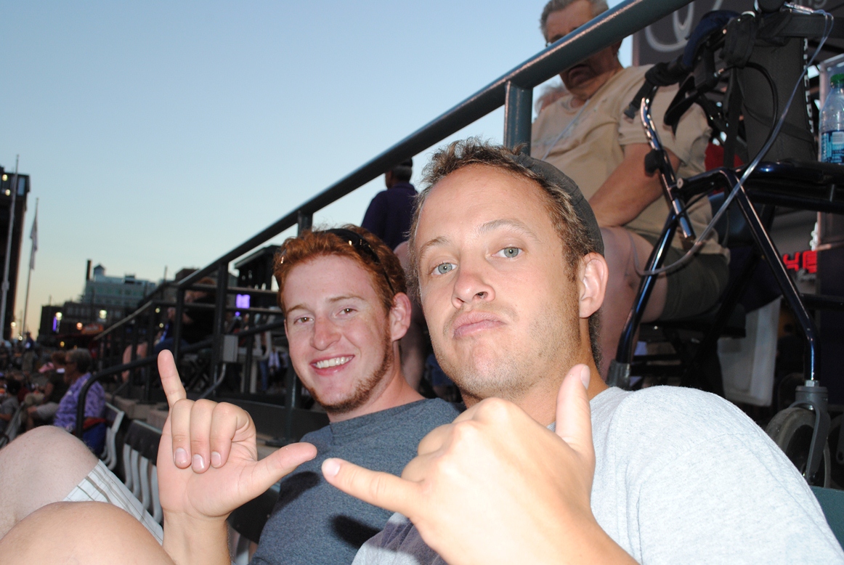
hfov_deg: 49.5
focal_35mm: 39
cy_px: 282
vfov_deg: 34.3
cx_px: 422
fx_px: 915
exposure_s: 1/100
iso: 400
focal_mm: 26
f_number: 7.1
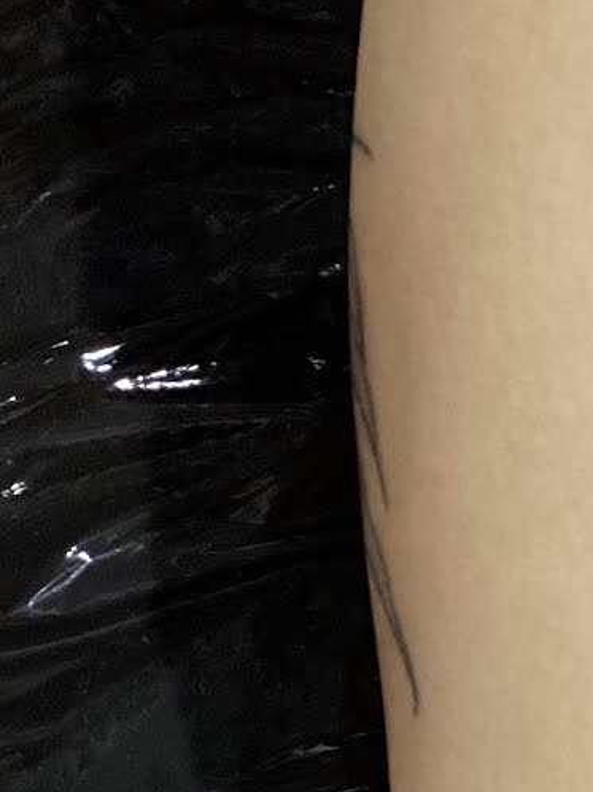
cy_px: 1369
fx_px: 4892
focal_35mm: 214
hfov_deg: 6.8
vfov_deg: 8.9
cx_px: 852
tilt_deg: -71.3
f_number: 2
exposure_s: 1/40
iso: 320
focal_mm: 6
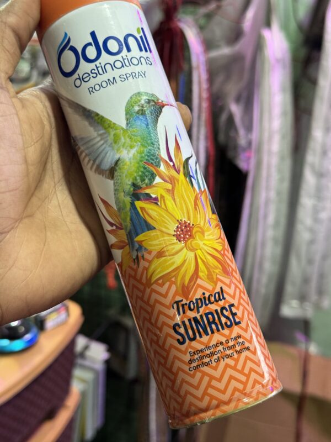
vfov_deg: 39.7
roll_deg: -3.6
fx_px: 612
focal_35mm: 48
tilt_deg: -18.8
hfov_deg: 30.3
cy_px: 221
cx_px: 166
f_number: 1.78
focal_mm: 6.76
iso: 125
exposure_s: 1/50
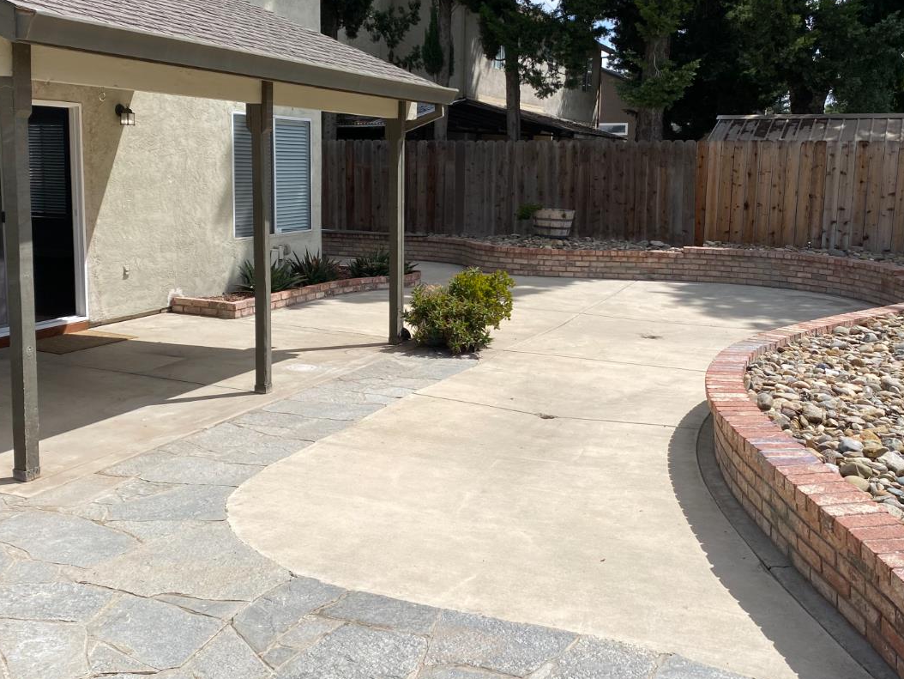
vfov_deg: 38.6
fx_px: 966
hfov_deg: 50.1
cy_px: 308
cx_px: 413
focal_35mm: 37
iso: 32
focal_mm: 4.25
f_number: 1.8
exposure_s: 1/4115
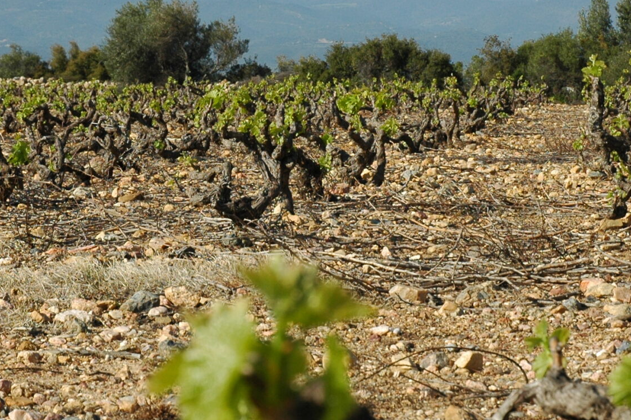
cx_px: 374
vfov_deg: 8.7
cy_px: 175
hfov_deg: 13.1
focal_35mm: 157
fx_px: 2749
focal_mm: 46
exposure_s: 1/500
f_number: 8
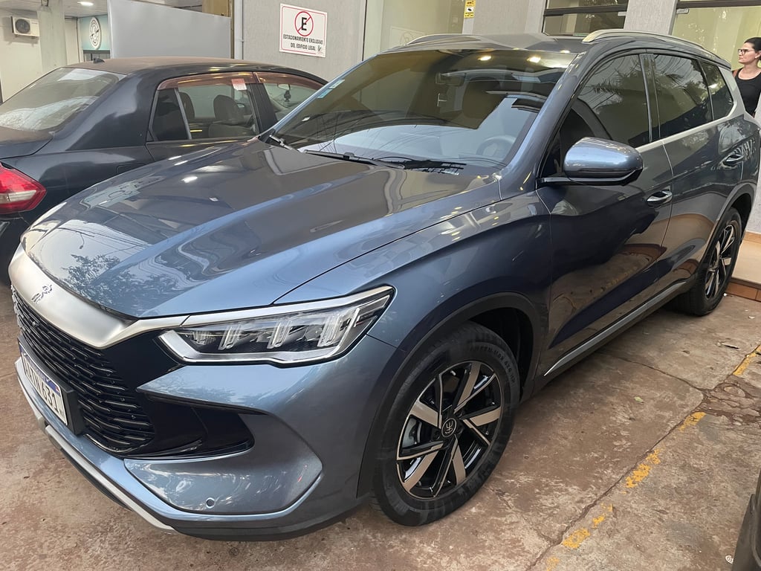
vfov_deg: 53.1
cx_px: 380
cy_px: 286
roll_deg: -4.4
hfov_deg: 67.3
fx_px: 572
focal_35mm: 26
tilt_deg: -17.9
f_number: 1.6
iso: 500
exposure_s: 1/60
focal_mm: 4.2
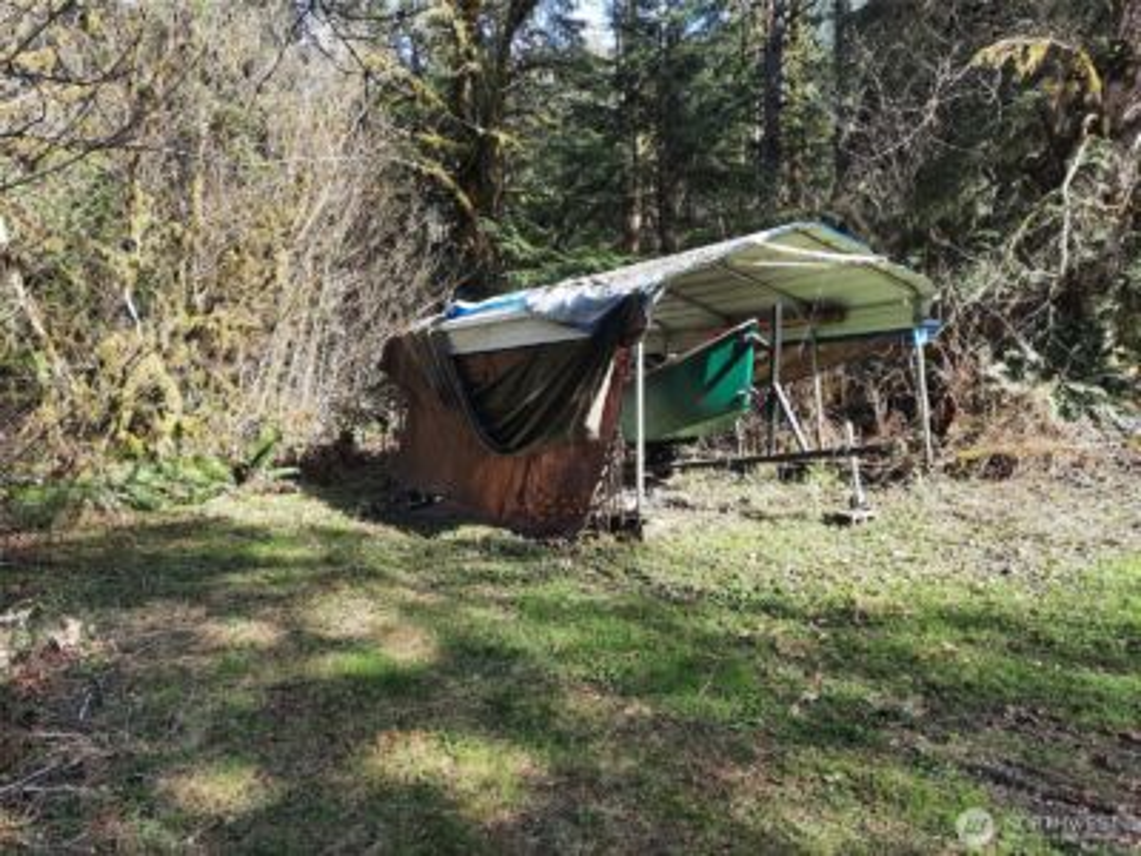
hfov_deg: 69.4
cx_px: 570
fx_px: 824
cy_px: 428
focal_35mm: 25
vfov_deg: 54.9
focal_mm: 4.6
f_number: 2
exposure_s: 1/216
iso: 32
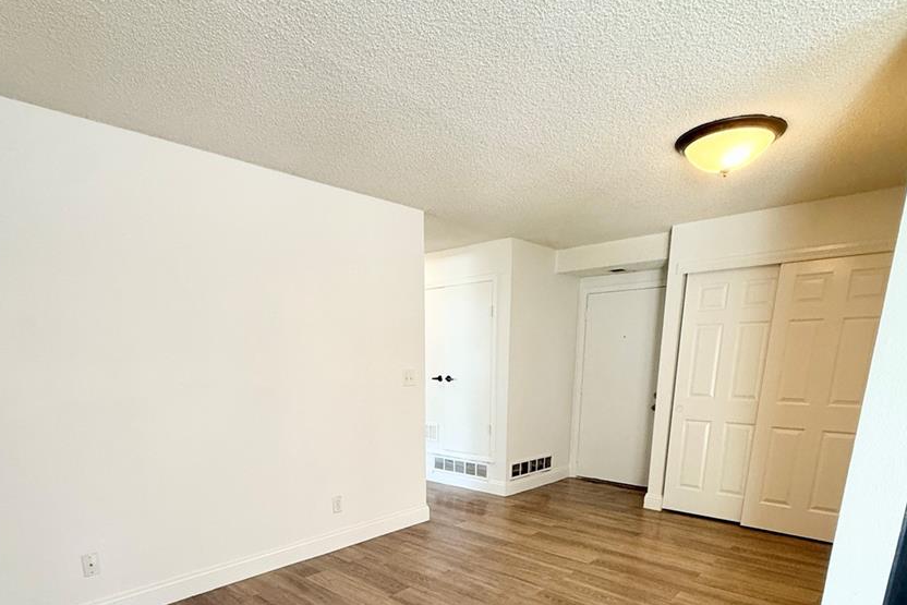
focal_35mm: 21
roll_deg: +0.2
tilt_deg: -13.0
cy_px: 493
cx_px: 438
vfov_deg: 54.9
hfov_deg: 81.2
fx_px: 529
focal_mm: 2.22
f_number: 2.2
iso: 320
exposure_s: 1/60
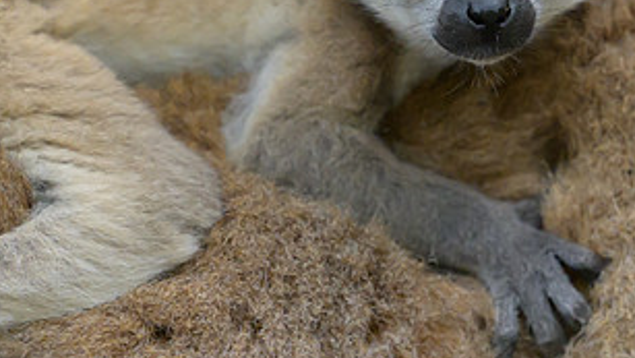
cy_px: -26
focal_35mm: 1508
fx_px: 25402
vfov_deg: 0.8
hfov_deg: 1.4
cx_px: 524
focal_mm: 400
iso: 3200
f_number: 4
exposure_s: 1/640
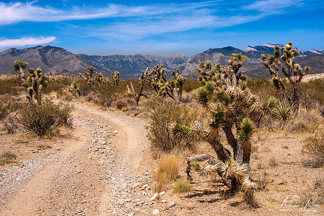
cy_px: 88
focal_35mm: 59
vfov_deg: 22.8
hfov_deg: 33.6
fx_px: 535
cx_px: 191
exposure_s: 1/100
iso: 100
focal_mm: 50
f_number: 13
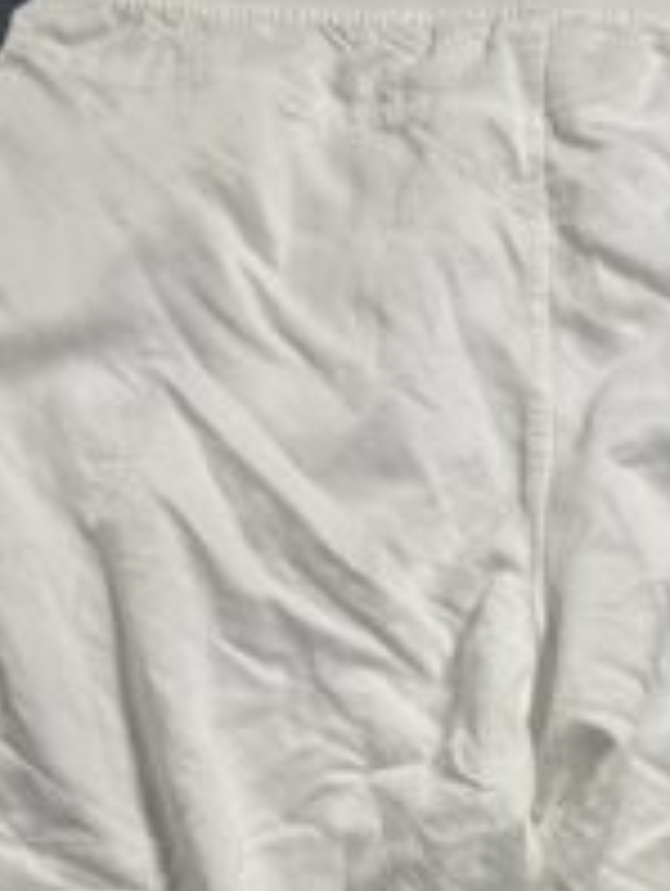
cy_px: 956
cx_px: 531
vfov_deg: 25.9
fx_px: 1803
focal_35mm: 70
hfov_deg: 20.8
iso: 100
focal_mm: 5.7
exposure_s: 1/100
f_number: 1.5
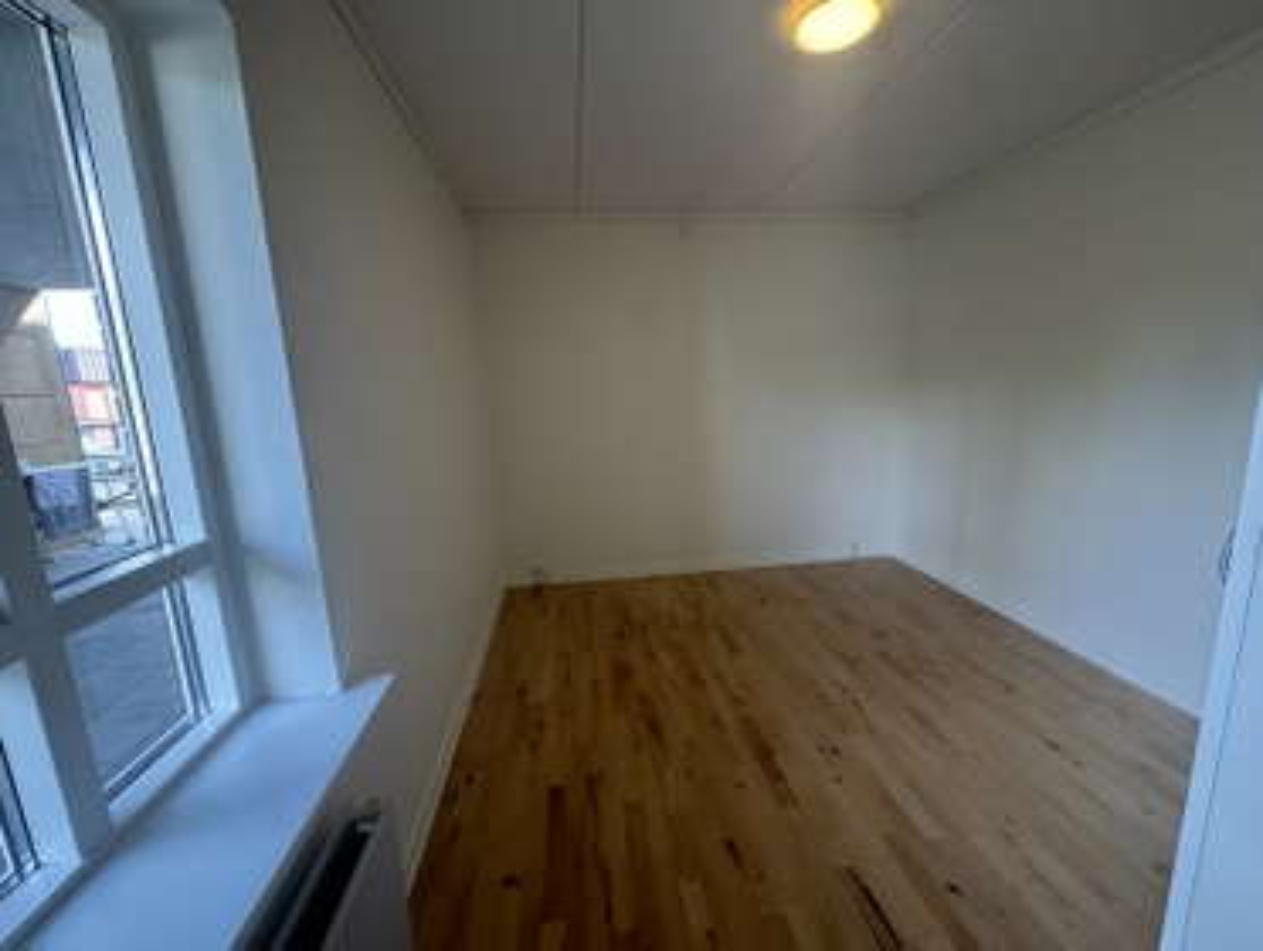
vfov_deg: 85.8
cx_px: 632
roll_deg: +3.5
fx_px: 511
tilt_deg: -10.2
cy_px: 476
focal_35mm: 14
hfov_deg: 102.0
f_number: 2.2
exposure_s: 1/100
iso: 160
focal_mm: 2.22
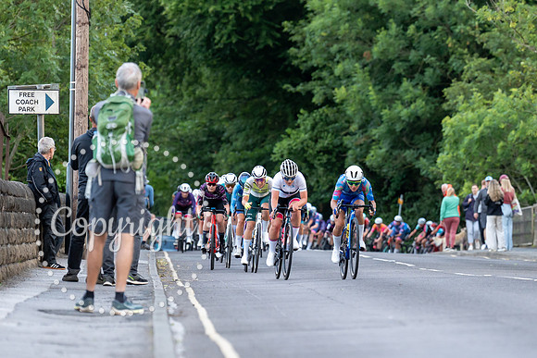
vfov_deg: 5.2
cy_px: 204
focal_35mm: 263
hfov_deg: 7.8
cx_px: 409
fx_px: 3920
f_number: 3.2
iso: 1000
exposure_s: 1/1000
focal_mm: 149
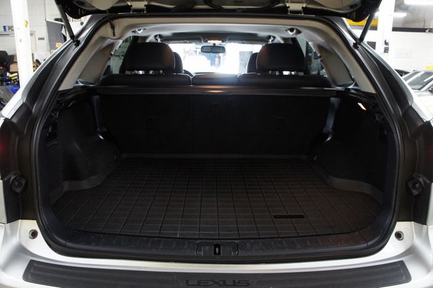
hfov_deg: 67.4
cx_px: 216
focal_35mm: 27
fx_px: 325
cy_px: 144
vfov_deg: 47.9
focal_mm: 18
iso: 1000
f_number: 3.5
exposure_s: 1/30
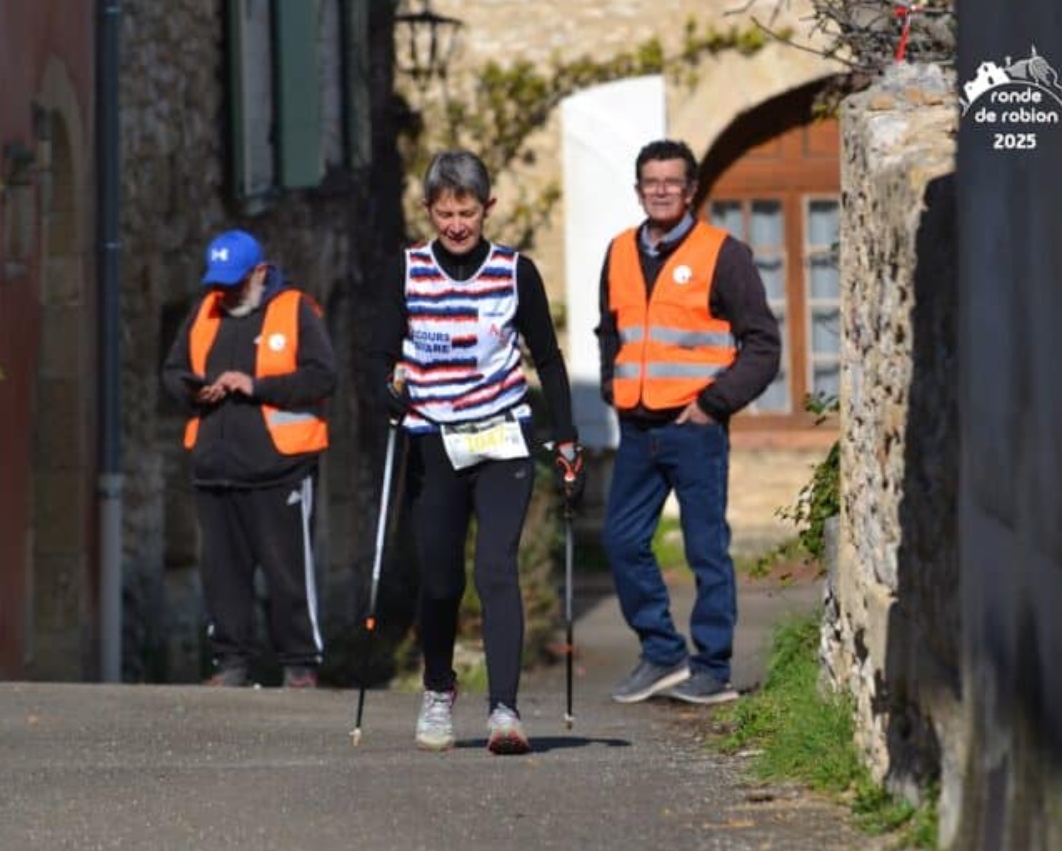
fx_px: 13331
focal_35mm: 424
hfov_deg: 4.6
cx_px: 465
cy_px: 426
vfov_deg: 3.7
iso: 400
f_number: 7.1
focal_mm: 250
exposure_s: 1/2000
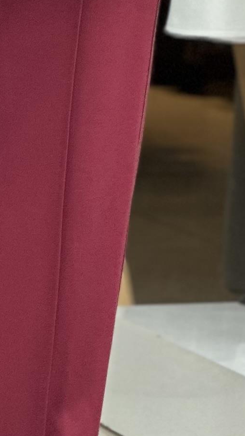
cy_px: -226
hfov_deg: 3.3
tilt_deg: -1.7
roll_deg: -3.4
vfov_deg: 5.7
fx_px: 4298
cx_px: 101
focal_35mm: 372
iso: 50
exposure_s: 1/121
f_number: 2.8
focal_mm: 9
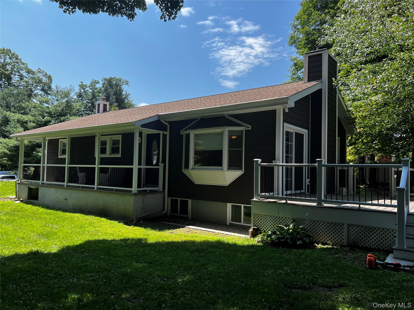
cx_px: 207
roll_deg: -1.2
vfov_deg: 53.1
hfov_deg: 67.3
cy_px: 155
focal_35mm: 26
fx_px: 311
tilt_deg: +1.7
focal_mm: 5.7
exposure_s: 1/2353
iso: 50
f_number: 1.5
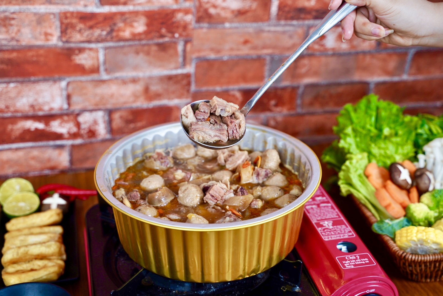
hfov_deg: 36.8
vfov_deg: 25.1
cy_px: 148
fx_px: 665
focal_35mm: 54
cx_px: 222
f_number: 4
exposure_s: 1/125
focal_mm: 54
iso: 250
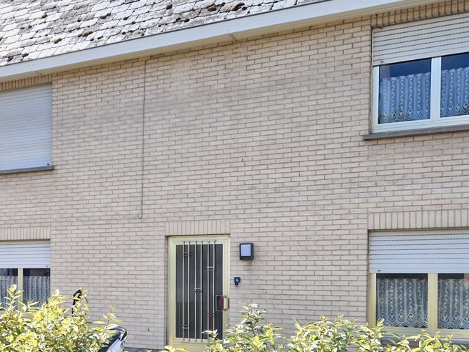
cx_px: 26
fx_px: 759
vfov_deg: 25.7
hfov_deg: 32.2
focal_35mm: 56
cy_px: 274
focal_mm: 5.4
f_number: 1.8
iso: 50
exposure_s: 1/309
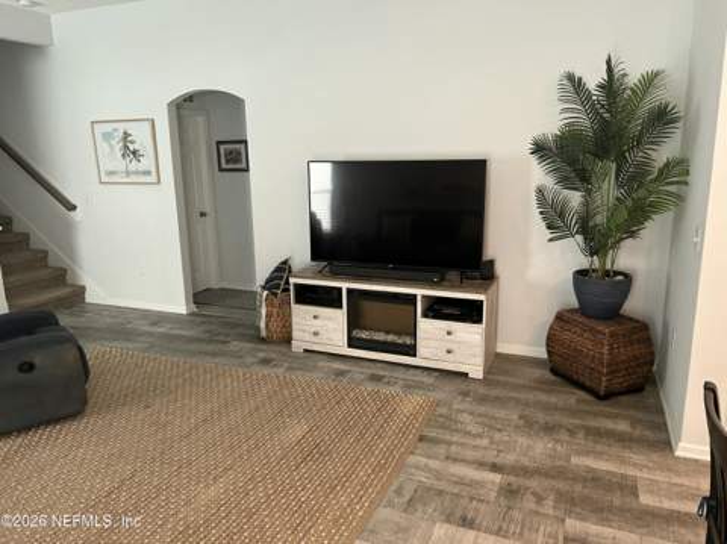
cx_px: 364
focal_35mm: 26
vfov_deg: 53.0
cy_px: 272
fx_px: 546
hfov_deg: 67.4
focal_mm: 5.7
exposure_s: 1/60
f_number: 1.5
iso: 125
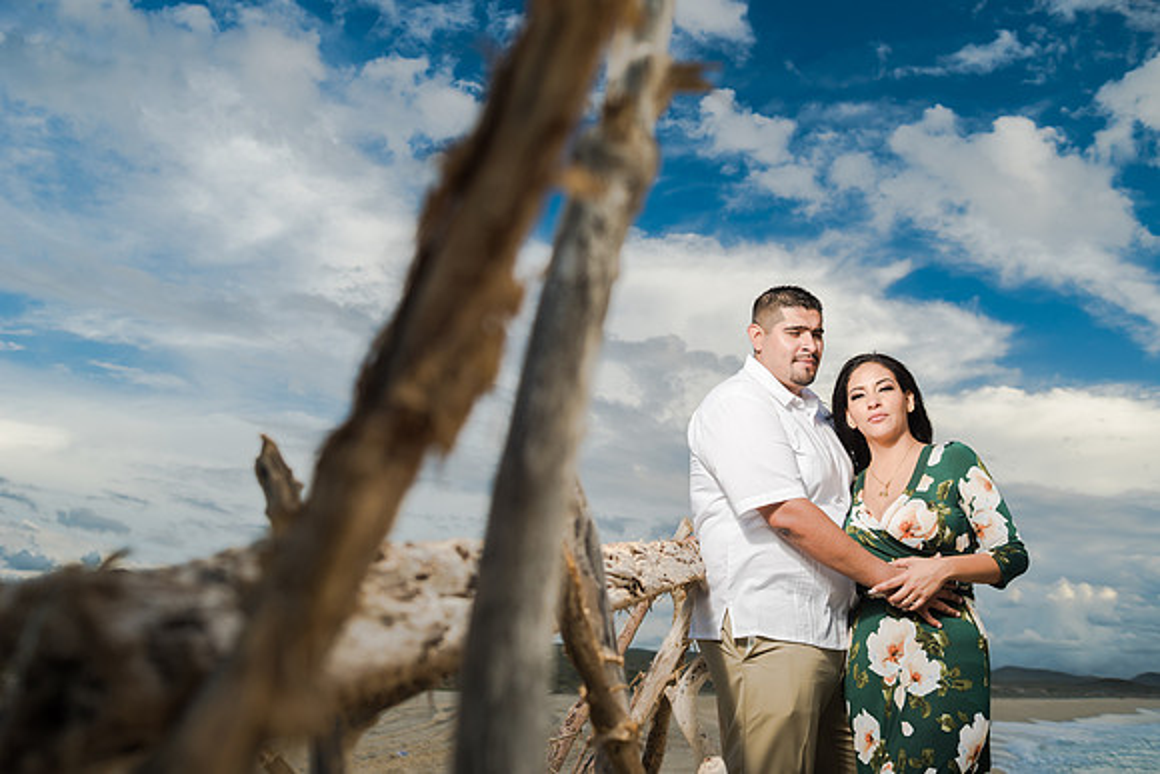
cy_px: 387
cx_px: 580
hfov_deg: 54.4
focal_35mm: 35
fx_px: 1128
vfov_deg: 37.9
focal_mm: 35
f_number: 5
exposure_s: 1/200
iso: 100
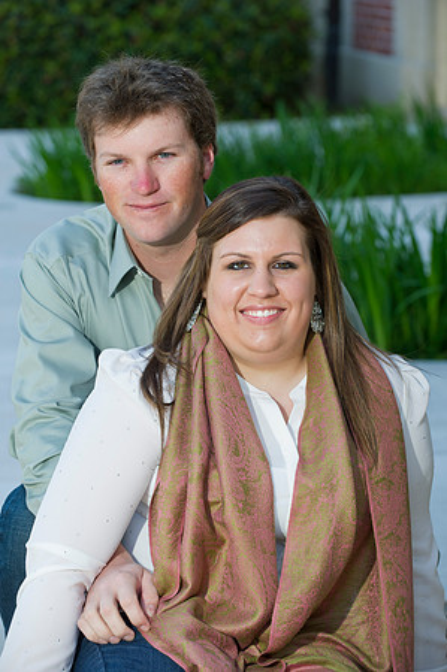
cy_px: 336
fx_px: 2240
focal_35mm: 120
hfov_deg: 11.4
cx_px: 224
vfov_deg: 17.1
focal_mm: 120
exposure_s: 1/100
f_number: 5
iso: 400
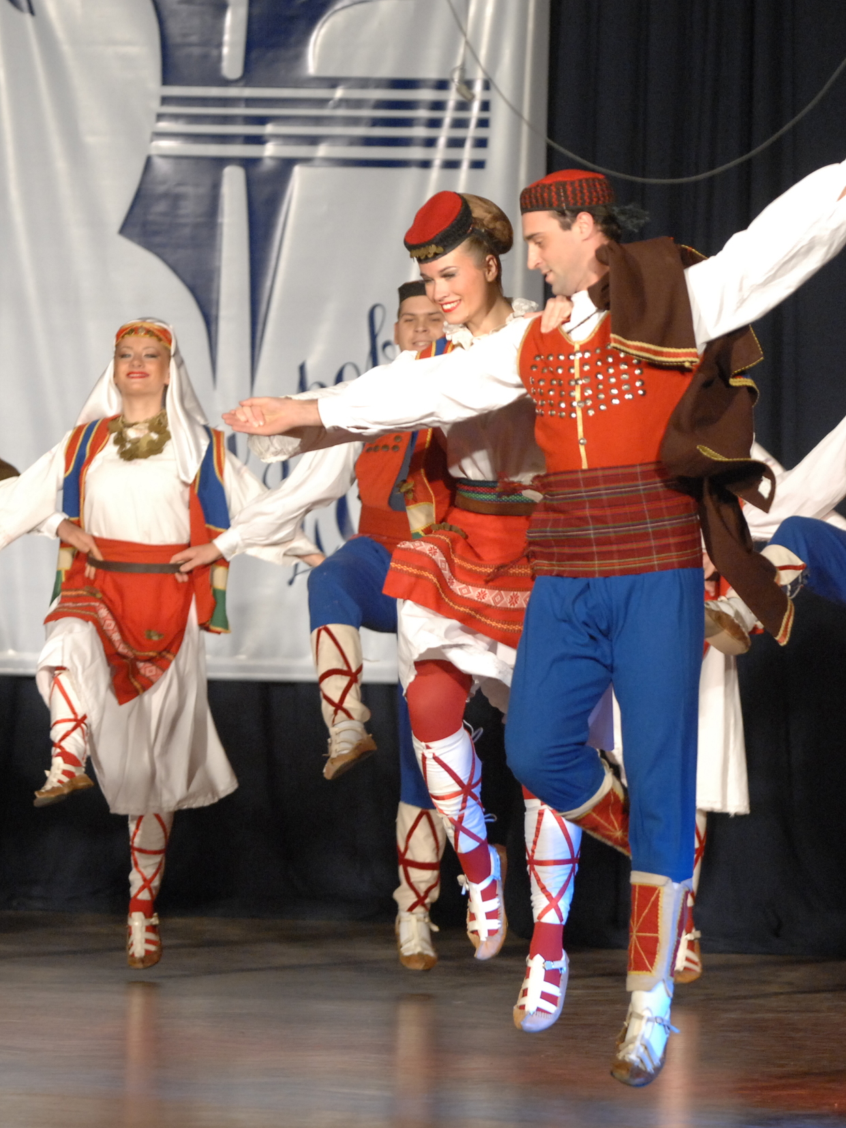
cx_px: 419
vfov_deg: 6.7
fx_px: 9573
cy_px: 564
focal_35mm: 294
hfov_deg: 5.1
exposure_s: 1/250
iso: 800
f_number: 3.2
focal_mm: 135
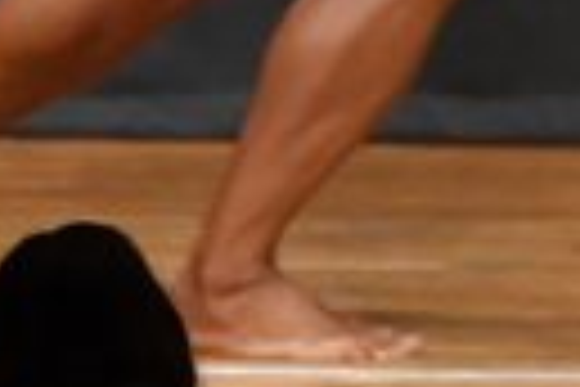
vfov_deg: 0.8
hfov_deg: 1.3
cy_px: -544
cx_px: -25
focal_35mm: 1628
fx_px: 26227
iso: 6400
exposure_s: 1/400
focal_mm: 180
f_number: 5.6
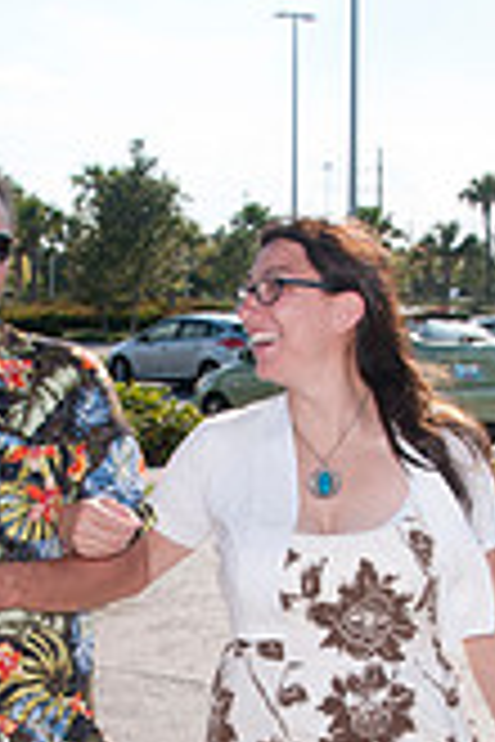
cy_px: 607
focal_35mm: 90
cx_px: 200
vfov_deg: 22.3
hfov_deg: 15.2
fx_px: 1856
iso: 100
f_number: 9
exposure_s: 1/250
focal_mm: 22
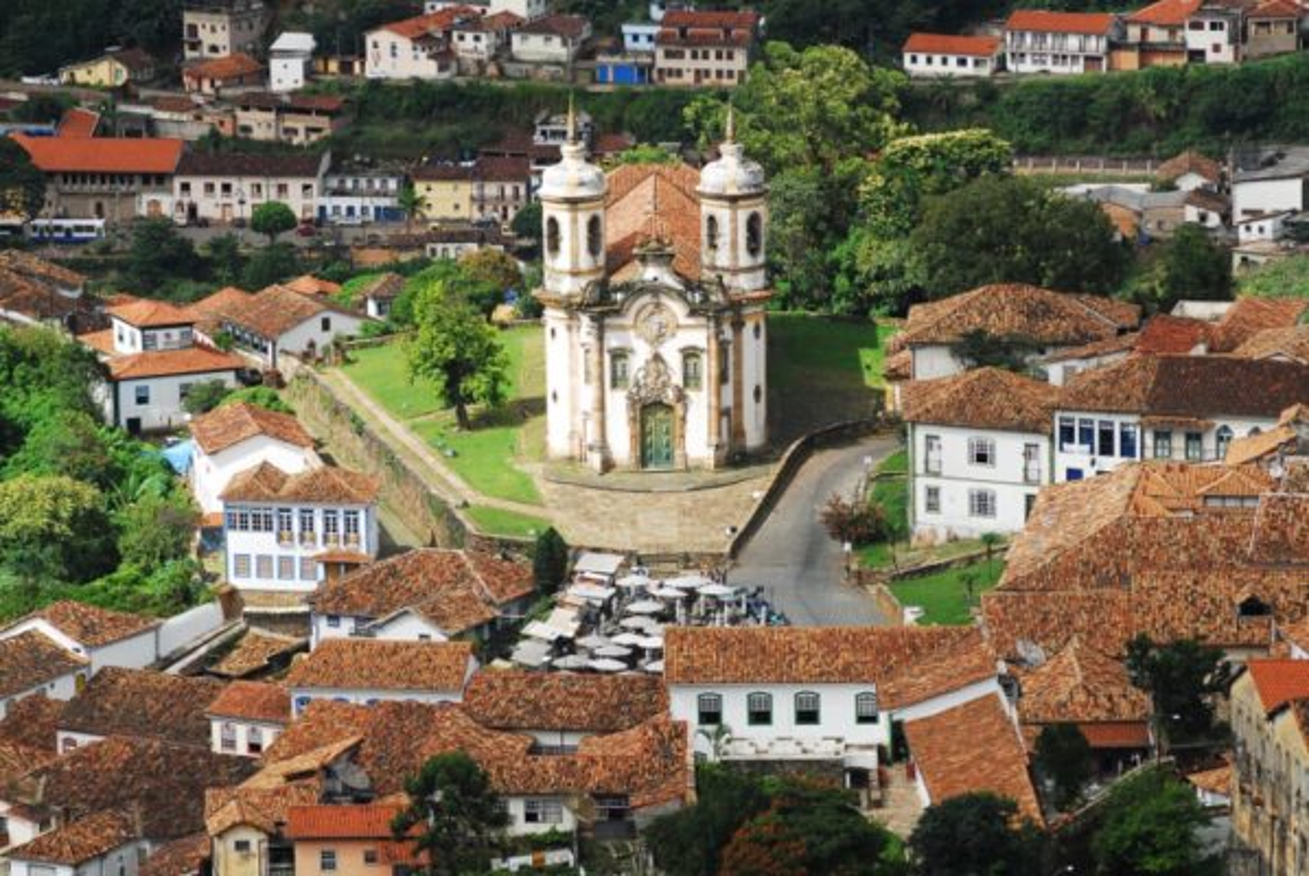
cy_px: 438
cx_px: 654
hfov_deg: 10.1
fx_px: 7370
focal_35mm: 202
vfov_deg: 6.8
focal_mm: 135
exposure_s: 1/640
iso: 100
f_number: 4.5
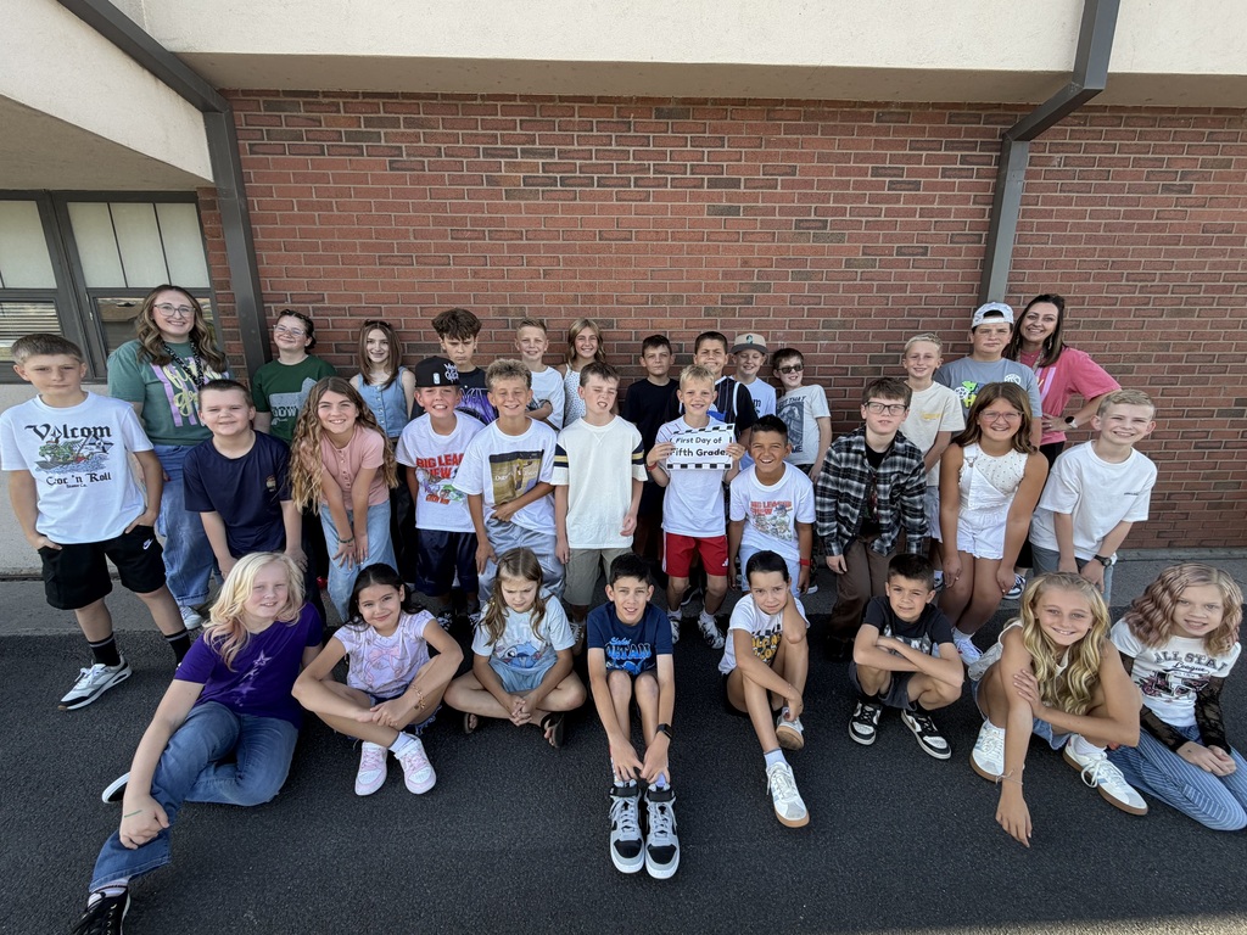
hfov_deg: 102.1
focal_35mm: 14
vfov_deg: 85.7
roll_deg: +0.6
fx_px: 504
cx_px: 624
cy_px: 468
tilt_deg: -13.5
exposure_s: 1/194
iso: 40
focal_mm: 2.22
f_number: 2.2
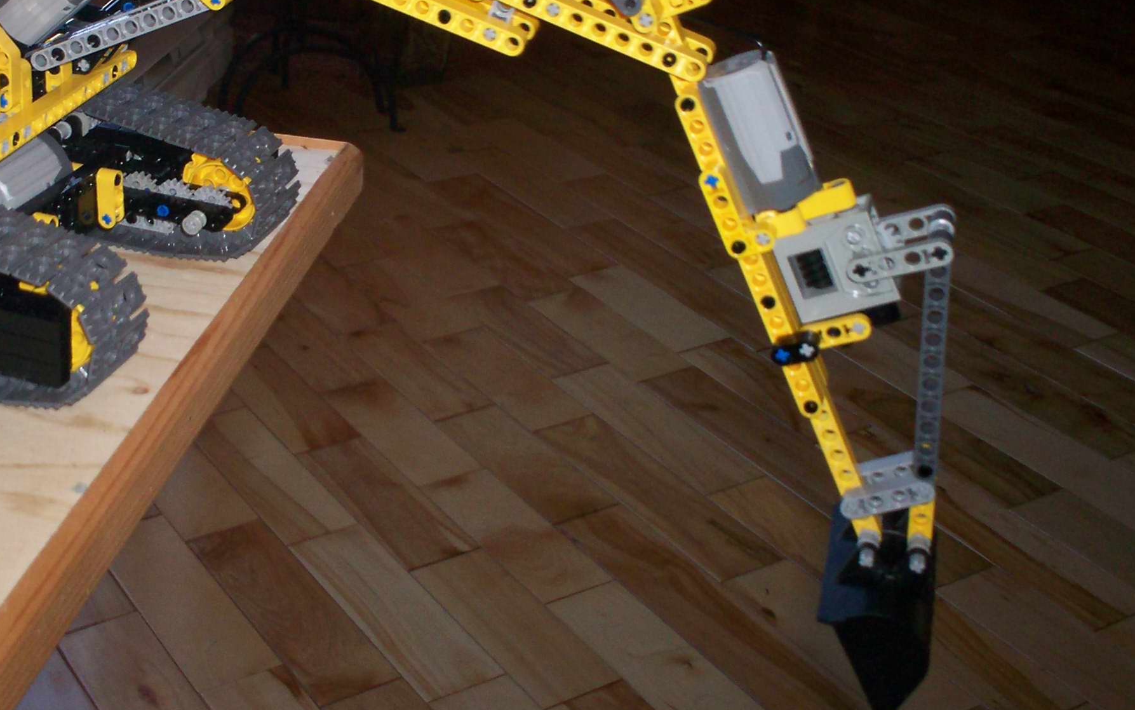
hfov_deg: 36.4
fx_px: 1701
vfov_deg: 23.4
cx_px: 344
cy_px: 231
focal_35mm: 55
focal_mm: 6
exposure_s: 1/60
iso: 140
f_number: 4.5
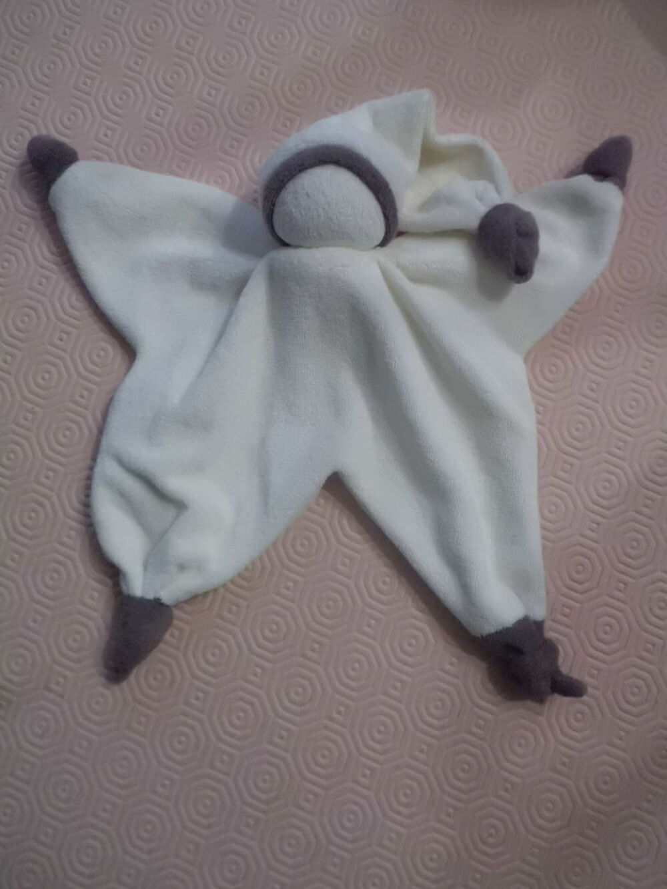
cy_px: 444
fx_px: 668
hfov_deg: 53.1
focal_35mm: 26
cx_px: 334
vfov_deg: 67.3
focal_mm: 4.6
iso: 800
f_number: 3.2
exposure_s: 1/50
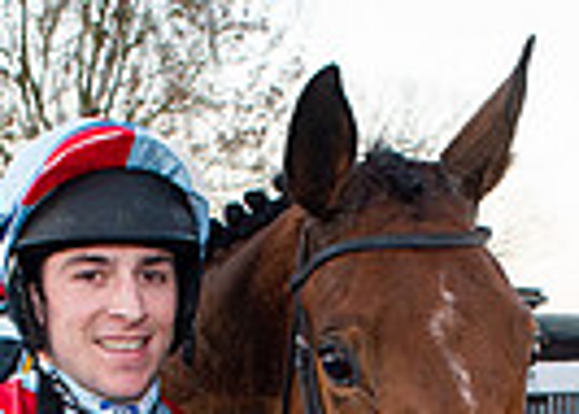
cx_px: 305
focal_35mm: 115
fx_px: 1891
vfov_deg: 11.0
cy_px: 900
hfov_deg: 17.4
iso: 2000
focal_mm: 24
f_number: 6.3
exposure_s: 1/160
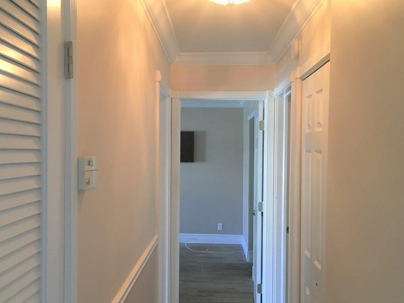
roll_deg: -1.0
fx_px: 408
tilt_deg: -0.7
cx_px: 182
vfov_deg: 40.7
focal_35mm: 35
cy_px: 160
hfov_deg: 52.5
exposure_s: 1/30
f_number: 2.2
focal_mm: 4.15
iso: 100
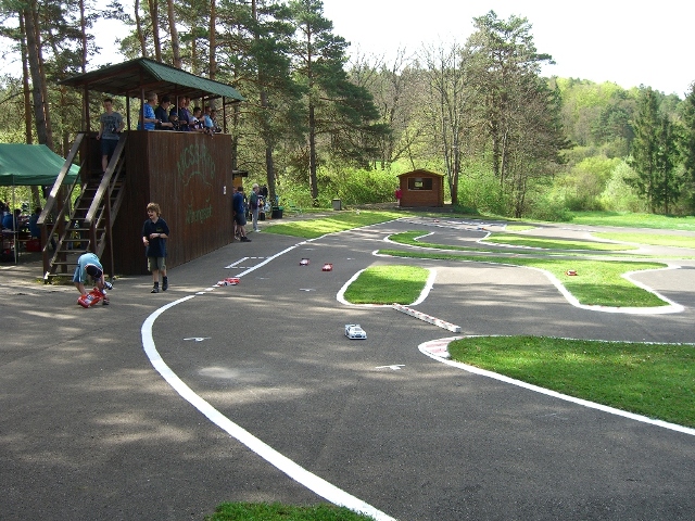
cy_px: 260
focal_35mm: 38
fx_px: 763
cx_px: 348
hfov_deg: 49.0
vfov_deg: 37.7
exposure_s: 1/250
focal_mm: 7.9
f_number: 2.8
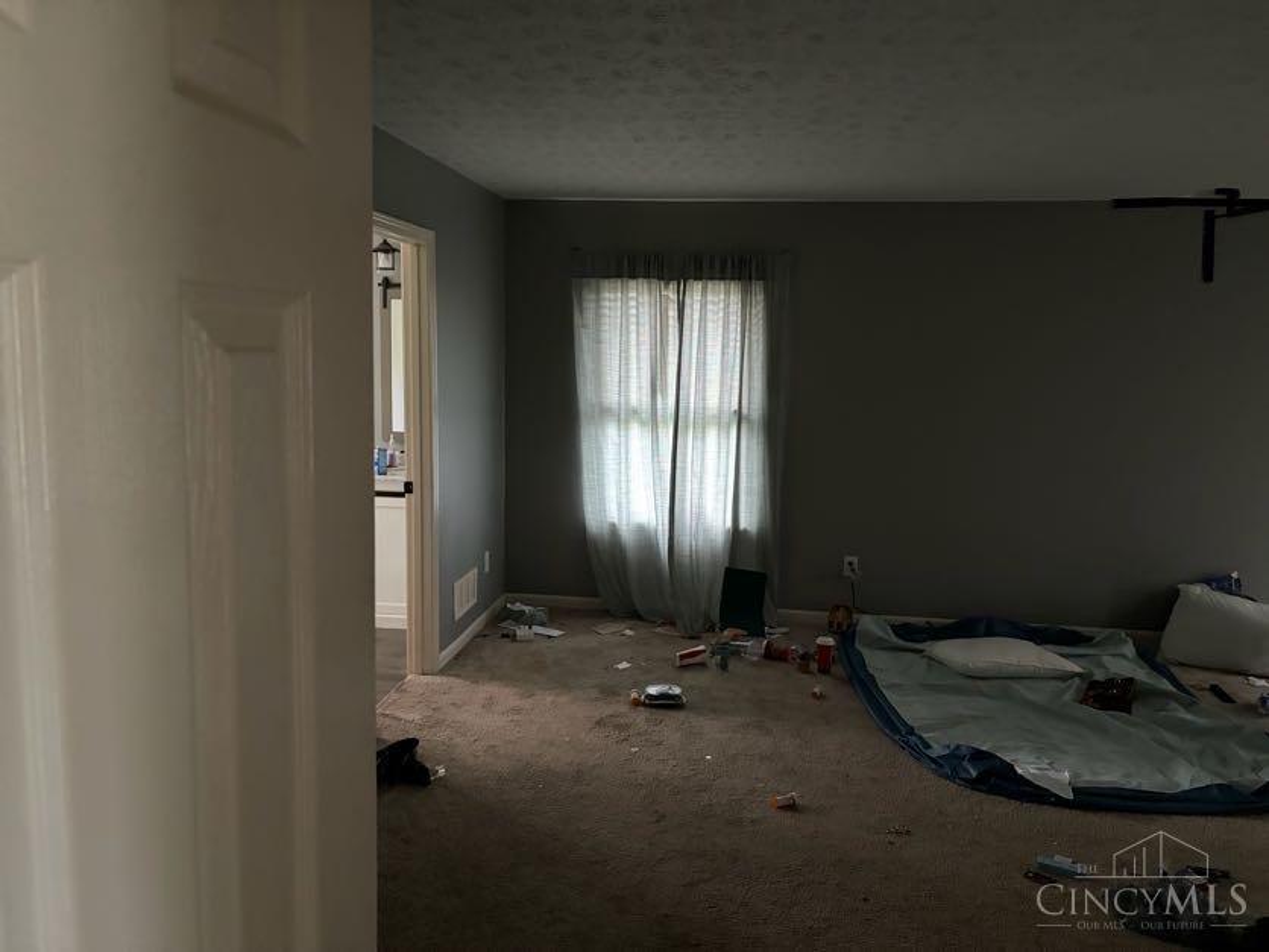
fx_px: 953
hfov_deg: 67.3
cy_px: 476
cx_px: 634
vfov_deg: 53.1
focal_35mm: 26
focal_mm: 5.96
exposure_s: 1/30
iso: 640
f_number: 1.6
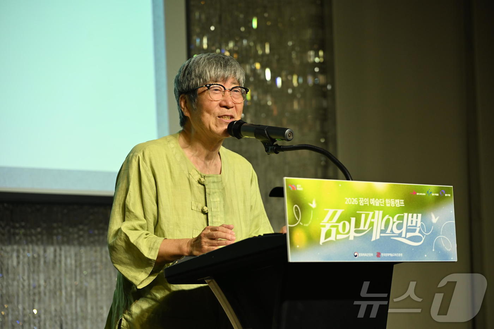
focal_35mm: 91
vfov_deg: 15.0
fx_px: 1248
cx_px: 247
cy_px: 164
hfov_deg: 22.4
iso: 1250
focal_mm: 91
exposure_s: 1/125
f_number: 4
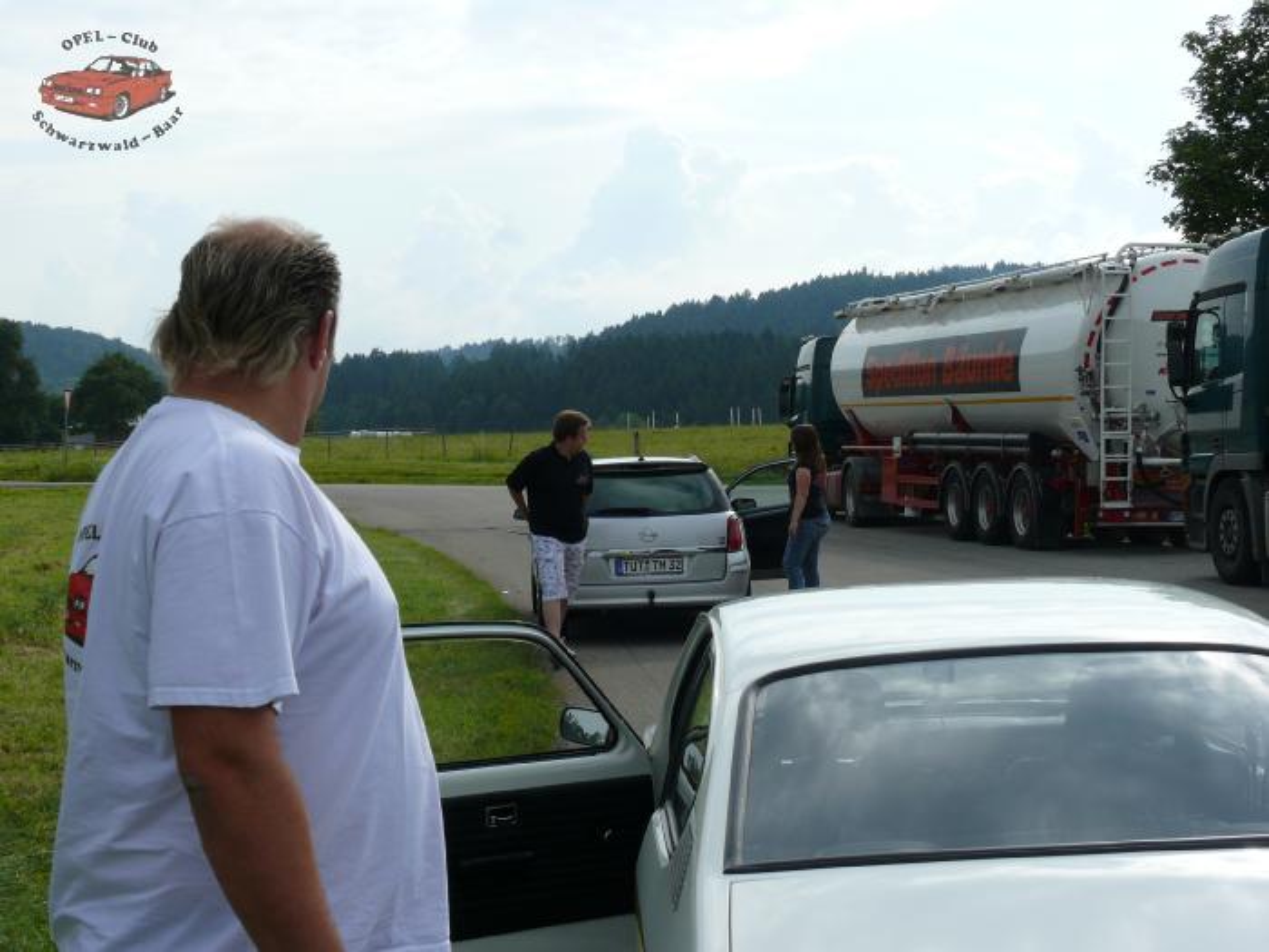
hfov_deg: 33.2
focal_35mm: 58
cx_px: 634
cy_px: 476
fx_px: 2126
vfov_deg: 25.2
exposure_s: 1/400
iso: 100
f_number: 7.1
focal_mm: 12.2
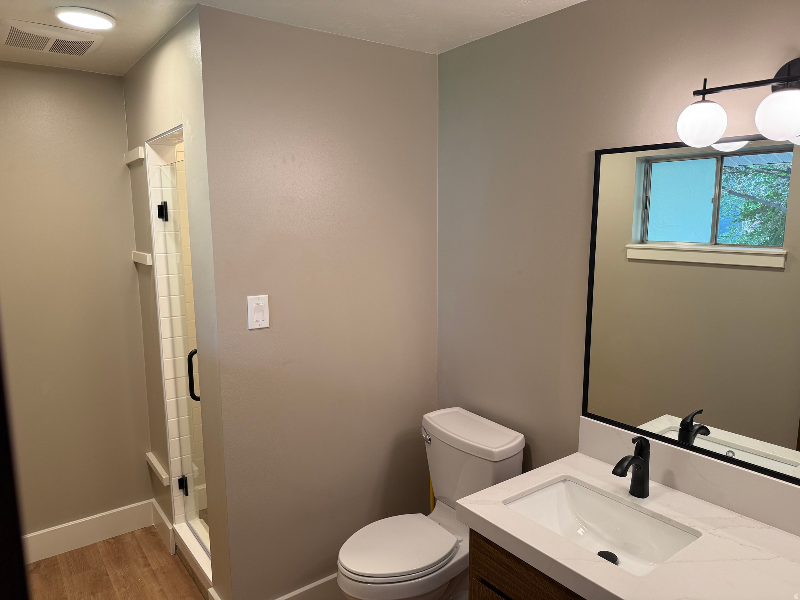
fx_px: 555
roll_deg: +0.2
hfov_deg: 71.6
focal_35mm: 24
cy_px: 300
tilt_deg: -9.1
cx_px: 400
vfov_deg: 56.8
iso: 160
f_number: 1.78
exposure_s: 1/120
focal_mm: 6.76
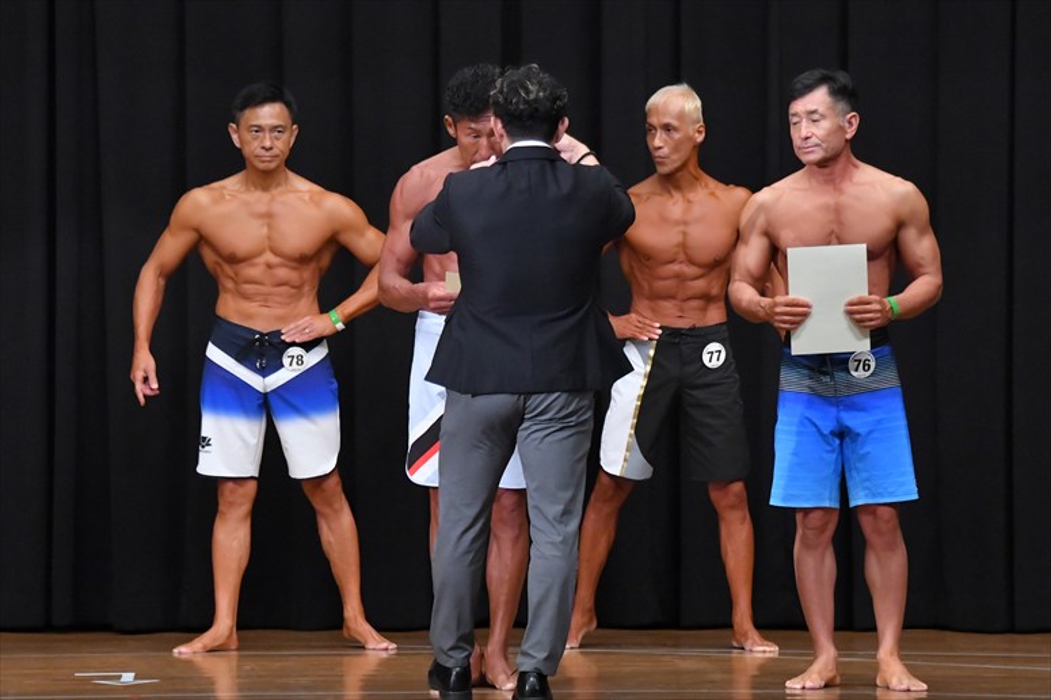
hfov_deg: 8.1
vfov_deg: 5.4
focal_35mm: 255
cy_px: 350
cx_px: 526
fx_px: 7441
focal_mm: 170
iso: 8000
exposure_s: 1/400
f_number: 5.6
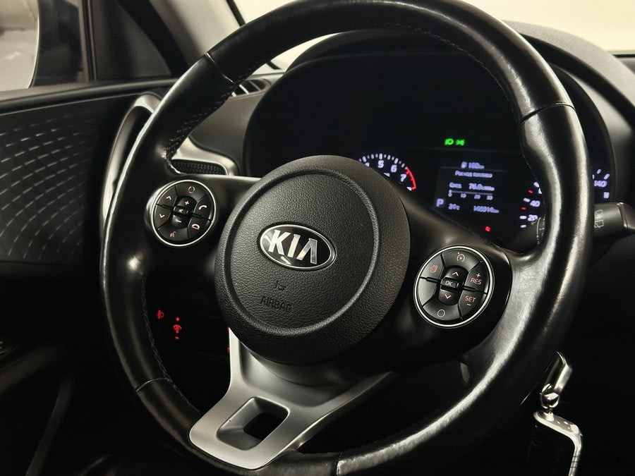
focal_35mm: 48
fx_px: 881
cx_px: 318
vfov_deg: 30.3
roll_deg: +0.6
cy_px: 238
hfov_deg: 39.7
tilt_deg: -13.5
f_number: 1.78
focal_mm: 6.86
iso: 100
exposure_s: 1/50
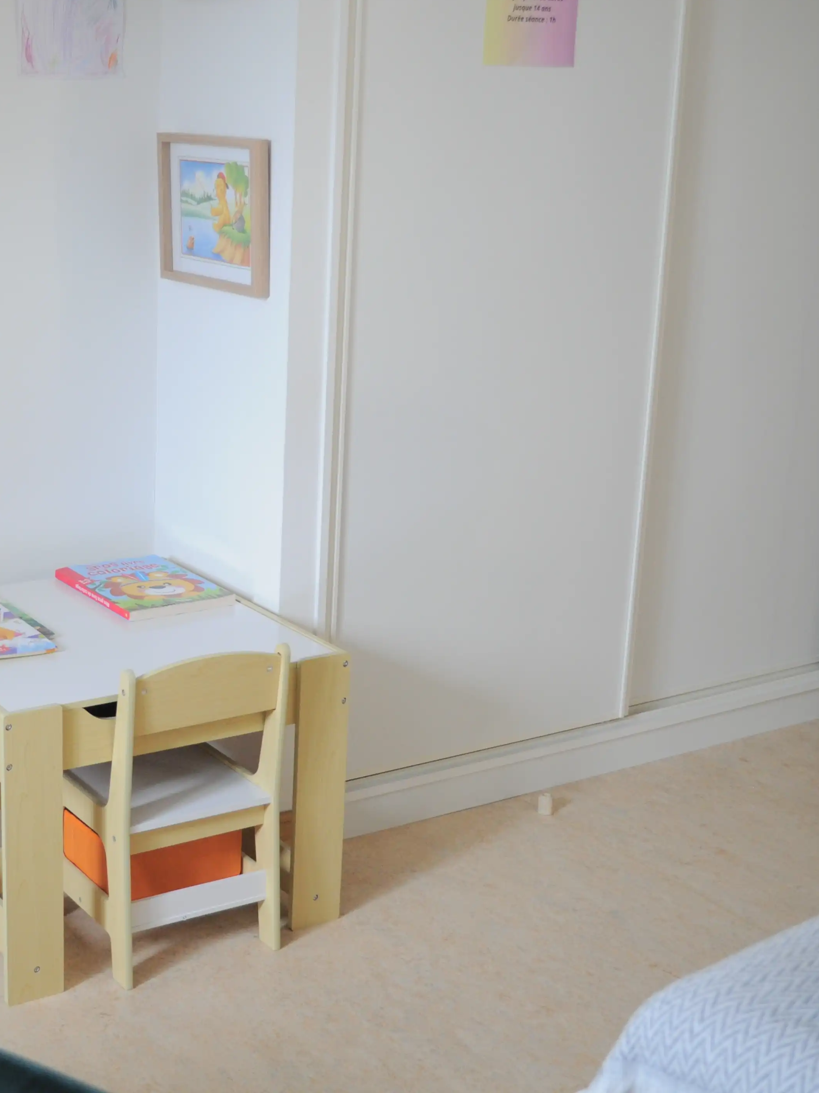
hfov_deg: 25.1
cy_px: 541
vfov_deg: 33.8
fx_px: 1798
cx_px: 122
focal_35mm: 57
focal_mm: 26
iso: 800
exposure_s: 1/50
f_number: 4.2
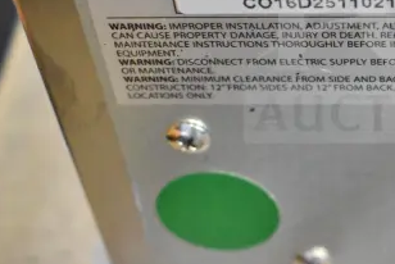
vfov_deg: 13.5
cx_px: 387
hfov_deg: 19.6
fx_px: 1109
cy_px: 42
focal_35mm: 101
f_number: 4.5
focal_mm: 34
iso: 14400
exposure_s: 1/50
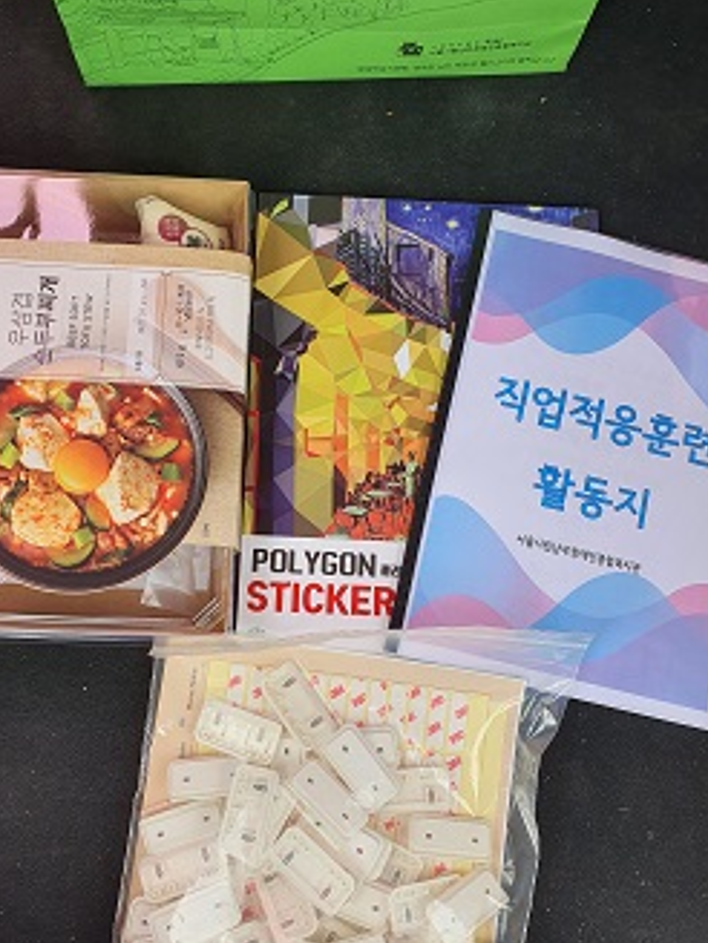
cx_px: 315
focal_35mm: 32
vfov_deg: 56.7
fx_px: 873
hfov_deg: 44.1
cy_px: 515
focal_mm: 4.3
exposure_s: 1/229
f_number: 2.4
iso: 50
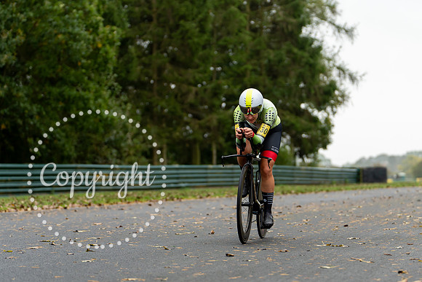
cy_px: 156
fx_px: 1506
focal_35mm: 128
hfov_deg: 15.9
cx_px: 246
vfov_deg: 10.7
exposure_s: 1/1250
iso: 640
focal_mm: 107
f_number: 2.8
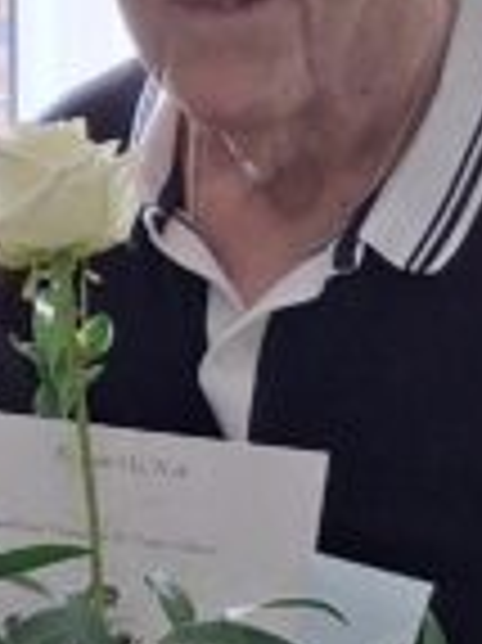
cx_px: -36
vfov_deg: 11.0
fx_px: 3328
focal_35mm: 179
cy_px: 455
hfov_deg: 8.2
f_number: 1.8
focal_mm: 4.69
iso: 125
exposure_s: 1/100
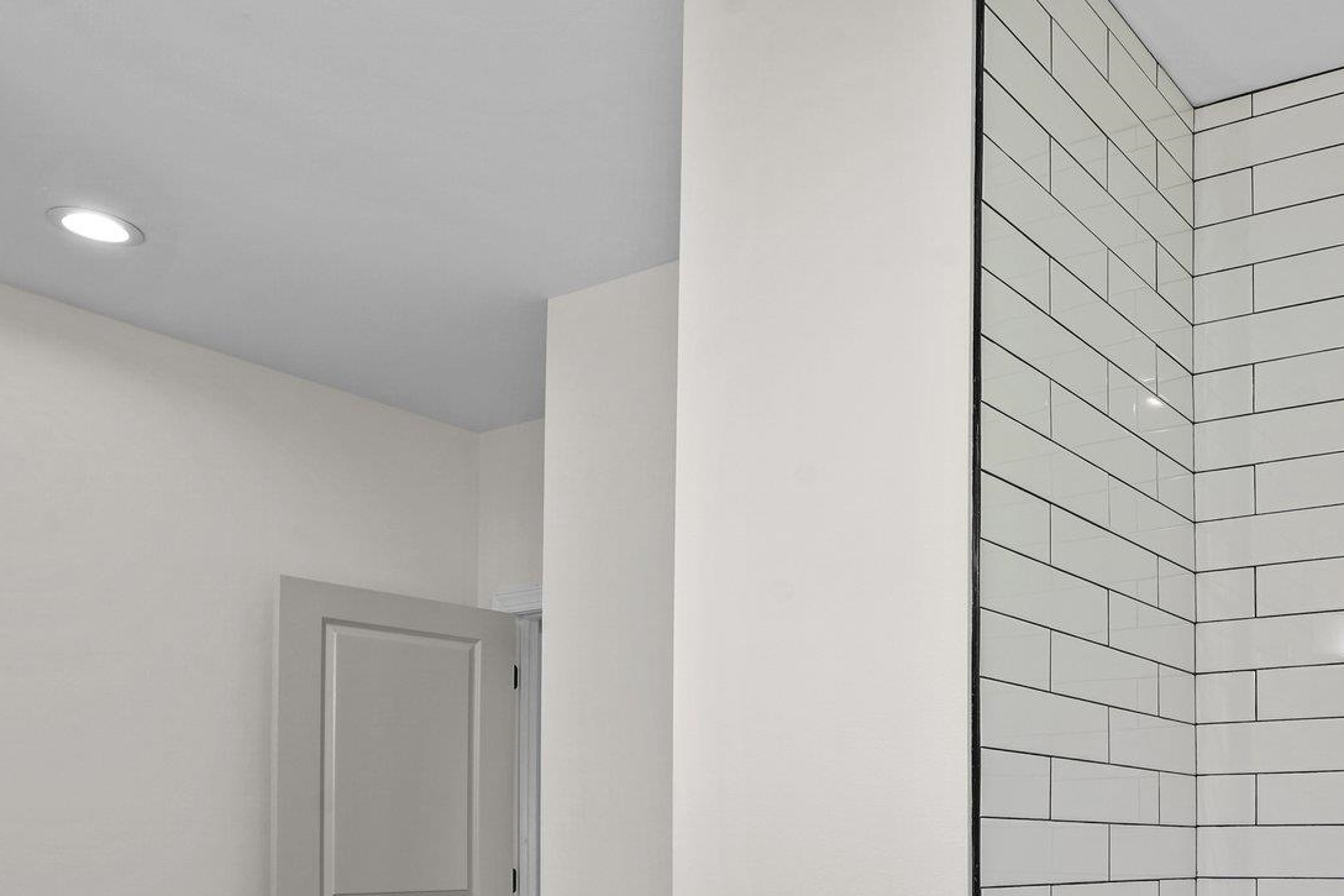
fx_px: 1194
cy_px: 841
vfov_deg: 37.8
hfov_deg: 53.7
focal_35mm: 32
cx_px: 1122
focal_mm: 17
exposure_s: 1.3
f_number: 9
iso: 100
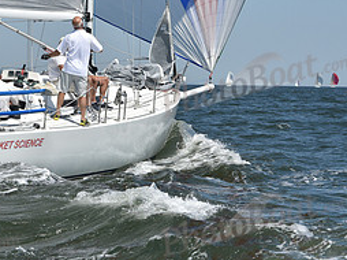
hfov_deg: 12.8
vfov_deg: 9.6
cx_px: 92
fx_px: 1542
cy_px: 29
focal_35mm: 154
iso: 250
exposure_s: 1/1250
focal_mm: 70
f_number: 9
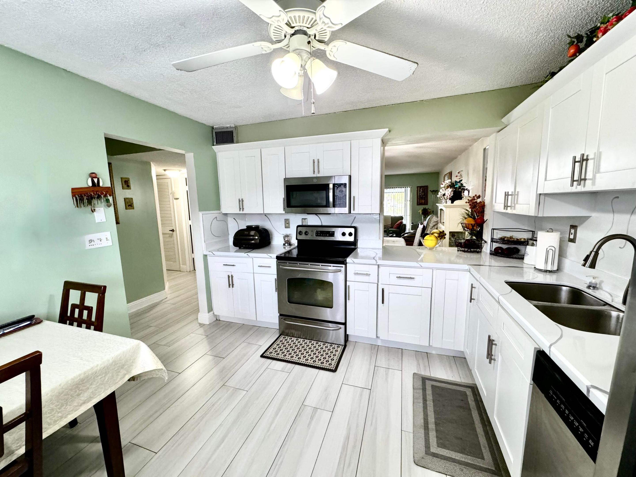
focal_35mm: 14
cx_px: 318
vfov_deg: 85.7
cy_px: 238
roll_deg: +1.1
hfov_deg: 102.1
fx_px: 257
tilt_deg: -8.0
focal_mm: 2.22
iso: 320
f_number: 2.2
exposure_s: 1/120
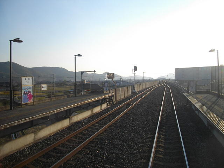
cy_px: 84
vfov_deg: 45.4
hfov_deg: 58.4
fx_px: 201
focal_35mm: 31
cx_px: 112
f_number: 8.8
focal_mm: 5.7
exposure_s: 1/160
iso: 100
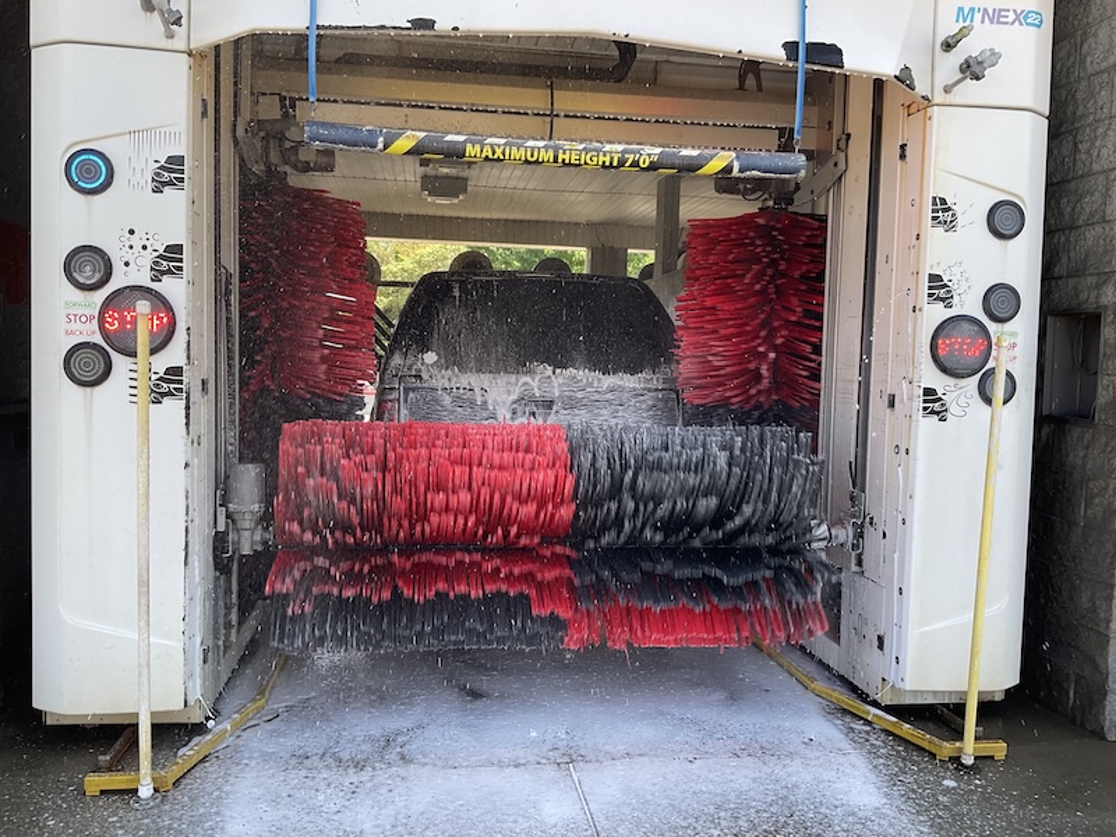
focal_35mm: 29
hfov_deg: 61.7
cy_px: 418
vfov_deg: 48.2
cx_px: 558
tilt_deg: -2.4
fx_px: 935
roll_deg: -2.3
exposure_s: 1/253
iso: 16
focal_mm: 3
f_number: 1.8
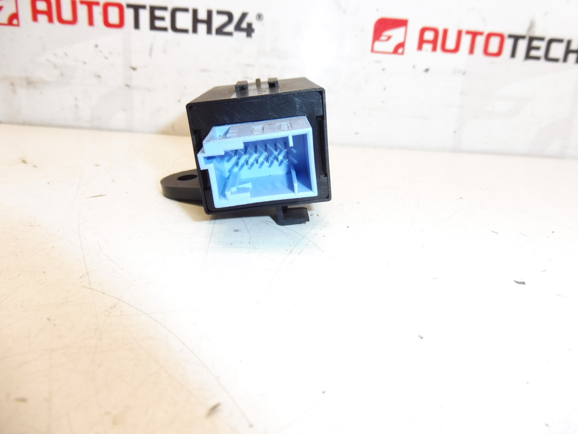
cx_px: 289
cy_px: 217
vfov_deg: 54.9
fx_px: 417
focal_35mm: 25
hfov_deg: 69.4
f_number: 3.5
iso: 200
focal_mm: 4.4
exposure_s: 1/60
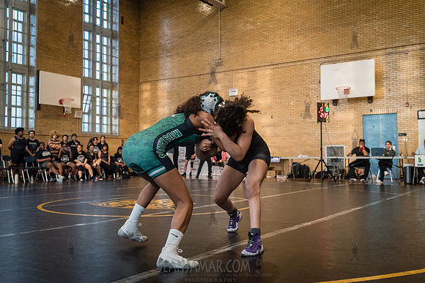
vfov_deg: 36.7
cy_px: 142
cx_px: 212
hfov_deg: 52.8
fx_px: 428
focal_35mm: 36
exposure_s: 1/320
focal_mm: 35
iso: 3200
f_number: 4
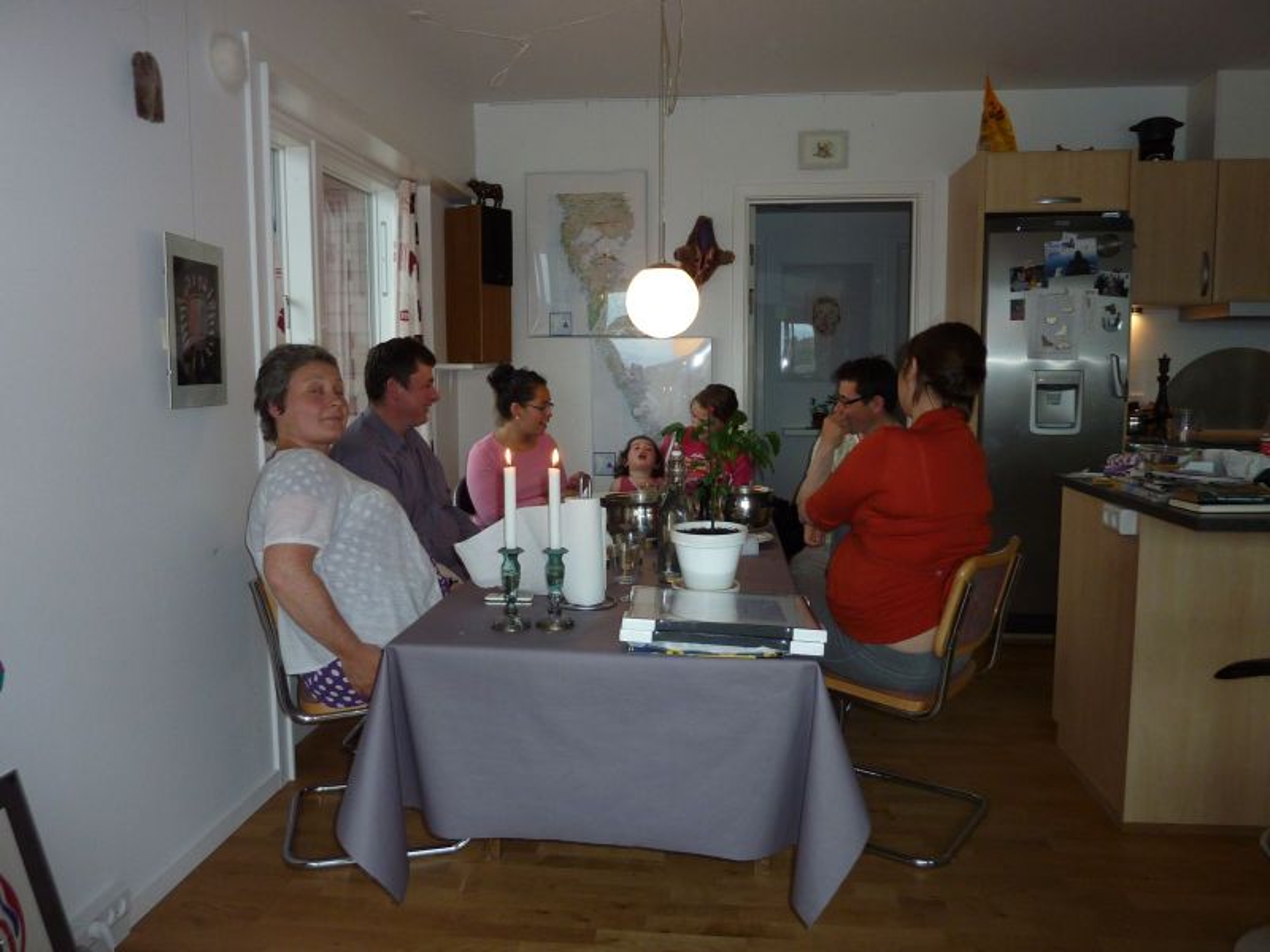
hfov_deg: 69.4
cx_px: 635
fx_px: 917
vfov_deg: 54.9
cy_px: 476
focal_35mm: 25
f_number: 3.3
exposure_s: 1/30
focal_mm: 4.1
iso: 100
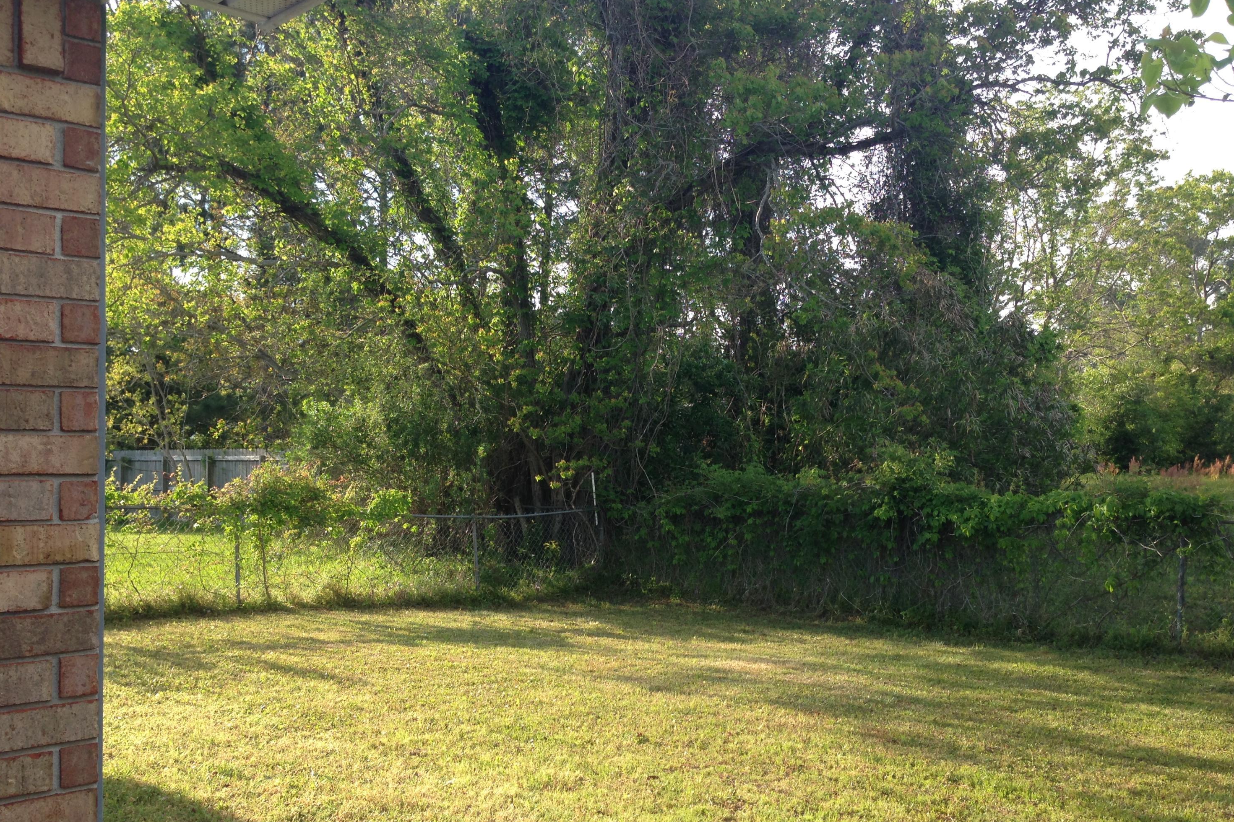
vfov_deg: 37.8
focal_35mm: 35
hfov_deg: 54.4
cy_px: 447
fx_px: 1200
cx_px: 627
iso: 50
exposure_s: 1/323
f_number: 2.4
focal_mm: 4.12
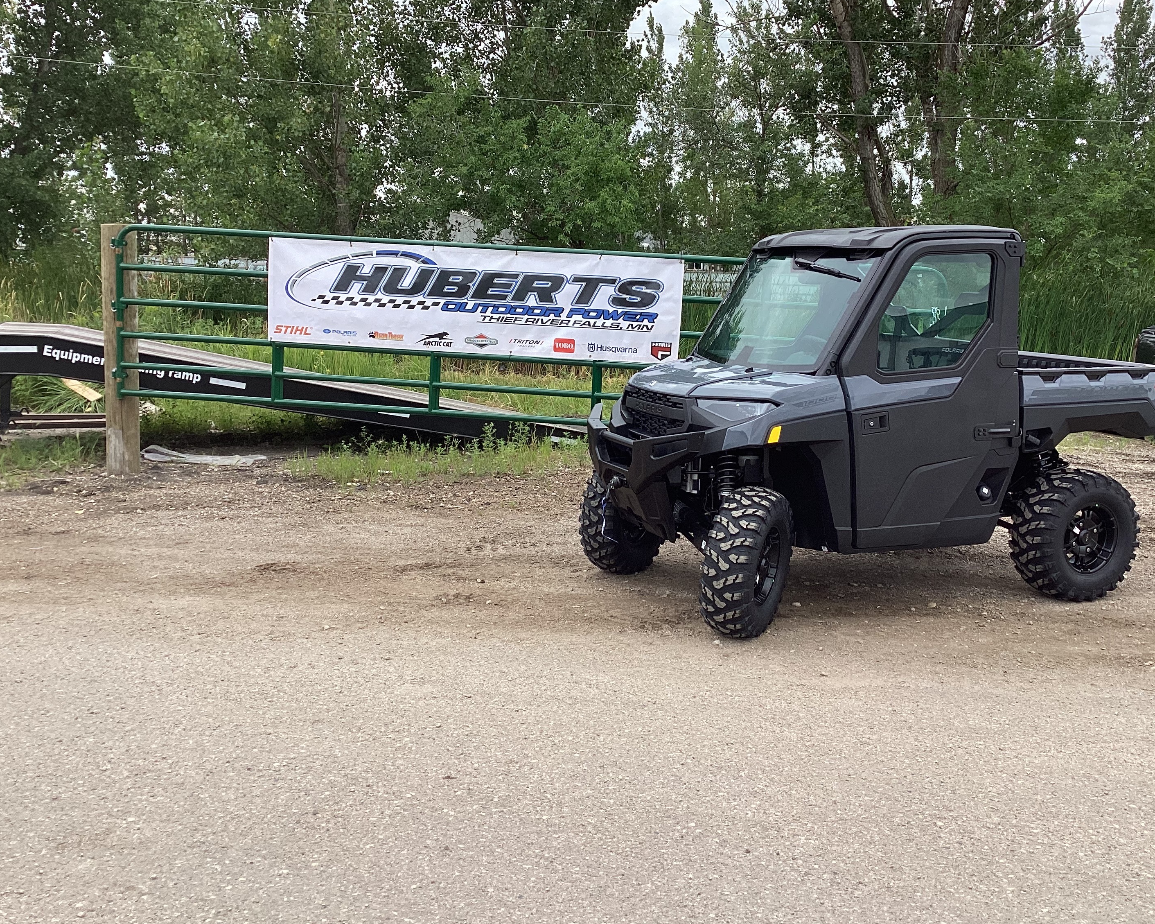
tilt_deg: -8.4
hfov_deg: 51.5
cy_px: 438
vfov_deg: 42.2
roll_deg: -0.3
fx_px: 1196
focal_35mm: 35
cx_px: 620
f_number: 2.4
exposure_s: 1/303
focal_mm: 3.3
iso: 25
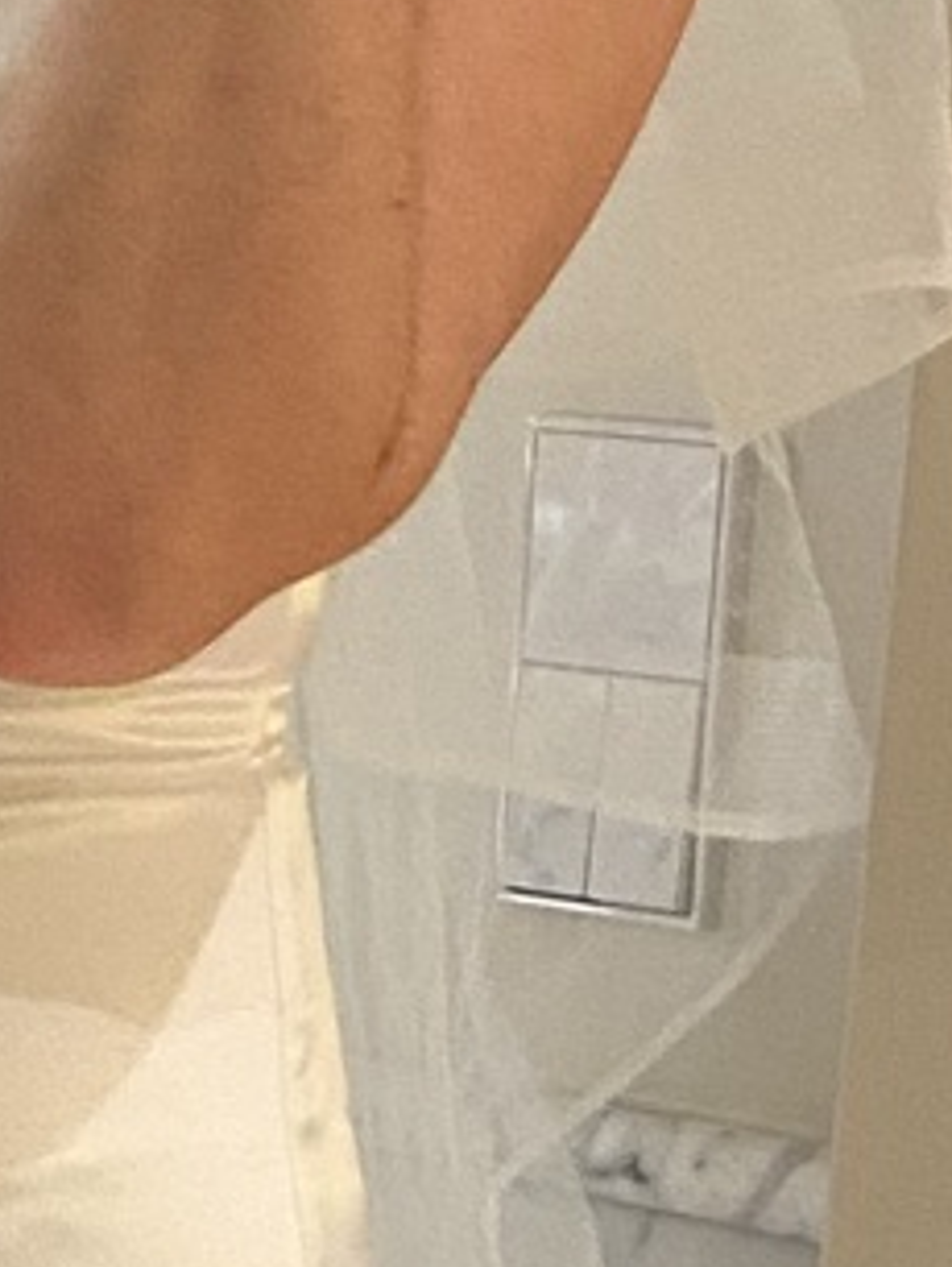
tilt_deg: -15.2
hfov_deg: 8.5
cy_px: 1590
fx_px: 6372
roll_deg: -2.8
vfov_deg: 11.1
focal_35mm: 174
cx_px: -29
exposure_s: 1/50
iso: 160
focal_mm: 4.25
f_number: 1.8
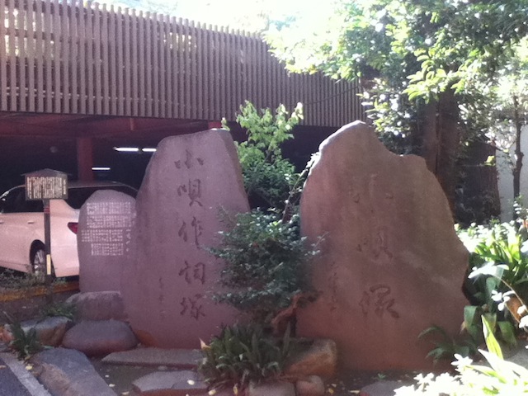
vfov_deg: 44.2
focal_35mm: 32
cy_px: 198
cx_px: 264
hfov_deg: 56.8
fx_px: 488
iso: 160
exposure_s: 1/100
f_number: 2.4
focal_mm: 3.85
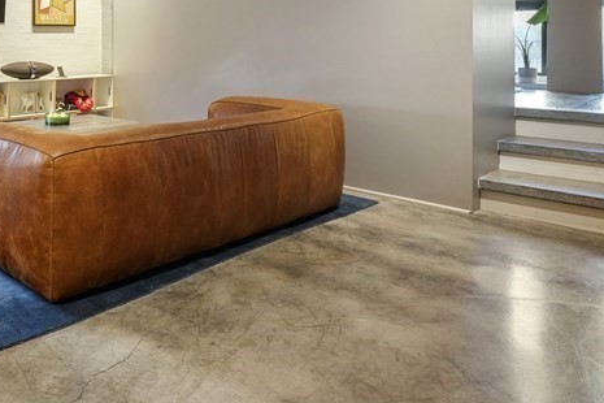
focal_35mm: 33
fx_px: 554
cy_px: 46
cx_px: 87
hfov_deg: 52.0
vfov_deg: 37.5
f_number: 9
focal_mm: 15
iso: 500
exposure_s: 1/1.67
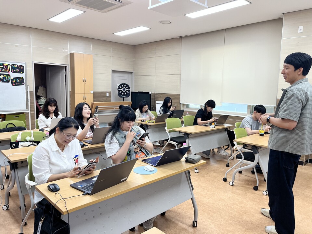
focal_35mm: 26
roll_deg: -1.3
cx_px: 156
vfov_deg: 53.1
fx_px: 234
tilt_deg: -7.4
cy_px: 117
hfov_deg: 67.3
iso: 100
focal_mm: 5.1
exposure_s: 1/120
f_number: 1.6
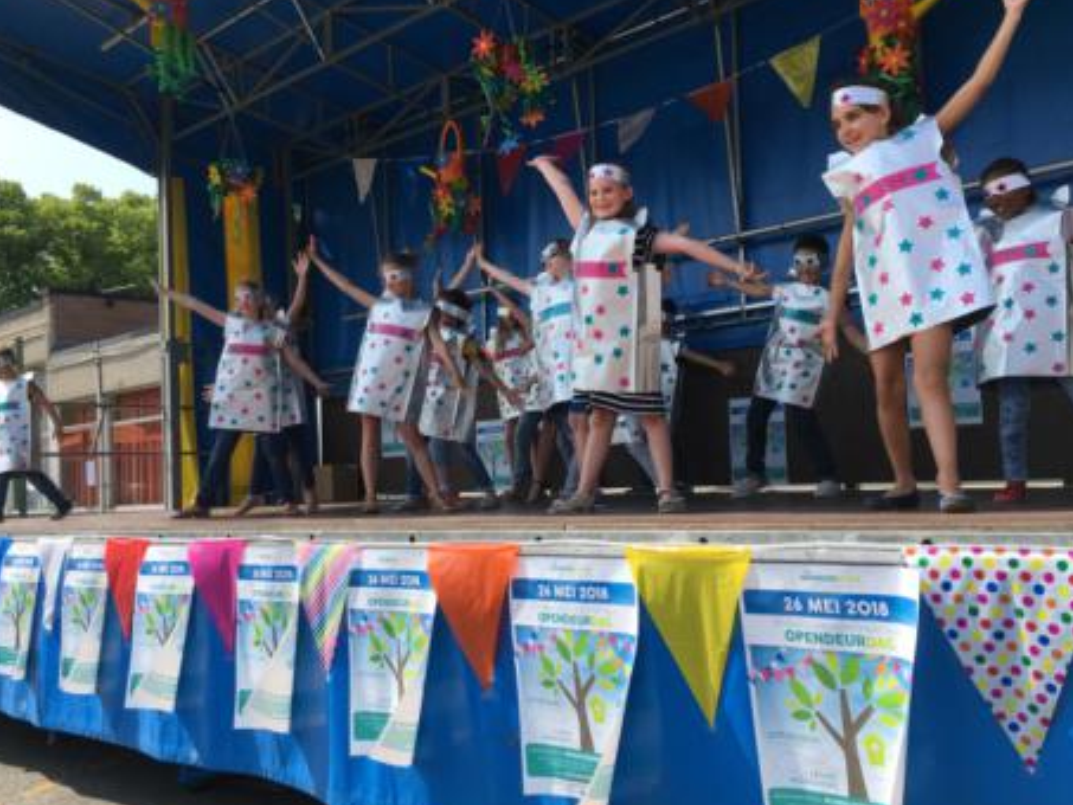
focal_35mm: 32
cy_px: 413
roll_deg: +1.5
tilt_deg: +2.1
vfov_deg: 44.2
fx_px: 992
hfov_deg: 56.8
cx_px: 542
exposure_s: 1/1040
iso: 25
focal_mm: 4.15
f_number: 2.2
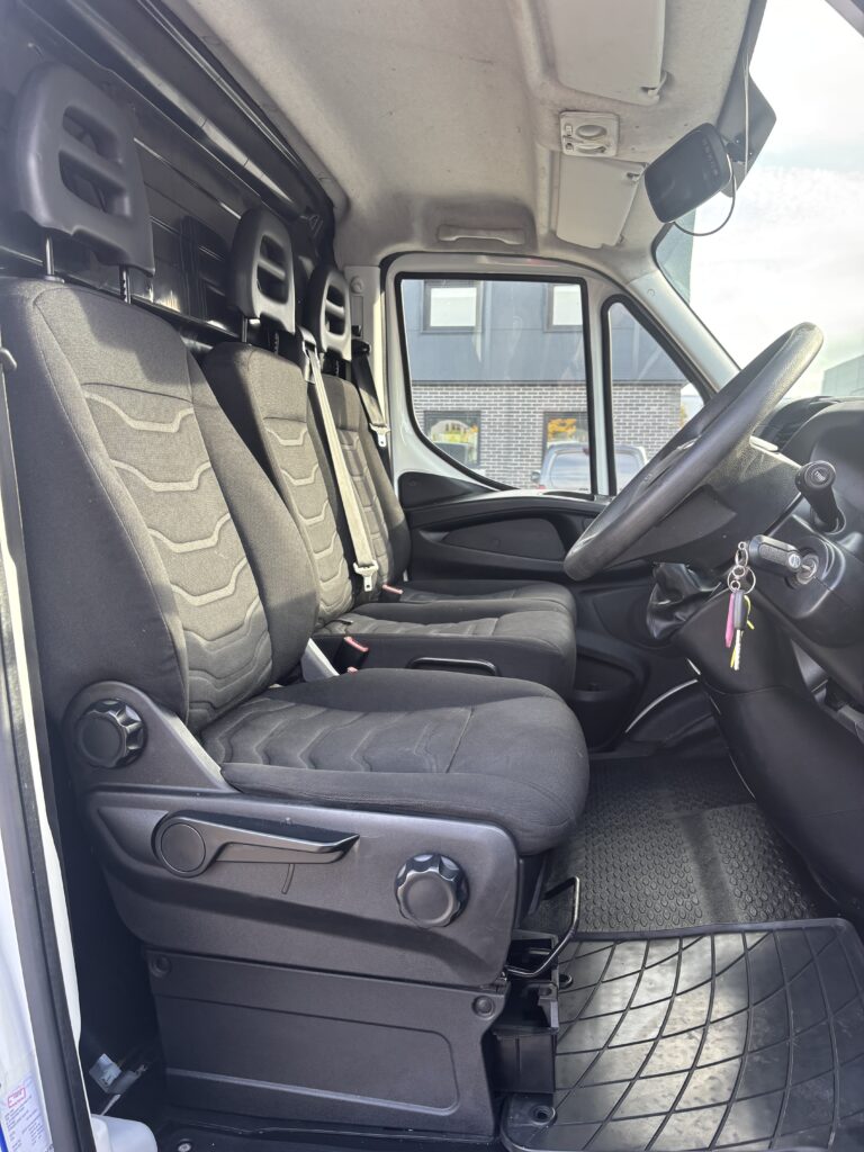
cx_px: 432
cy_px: 576
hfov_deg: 53.1
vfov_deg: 67.3
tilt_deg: -6.4
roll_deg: -0.2
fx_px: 865
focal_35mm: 26
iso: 64
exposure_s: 1/121
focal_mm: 5.96
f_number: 1.6
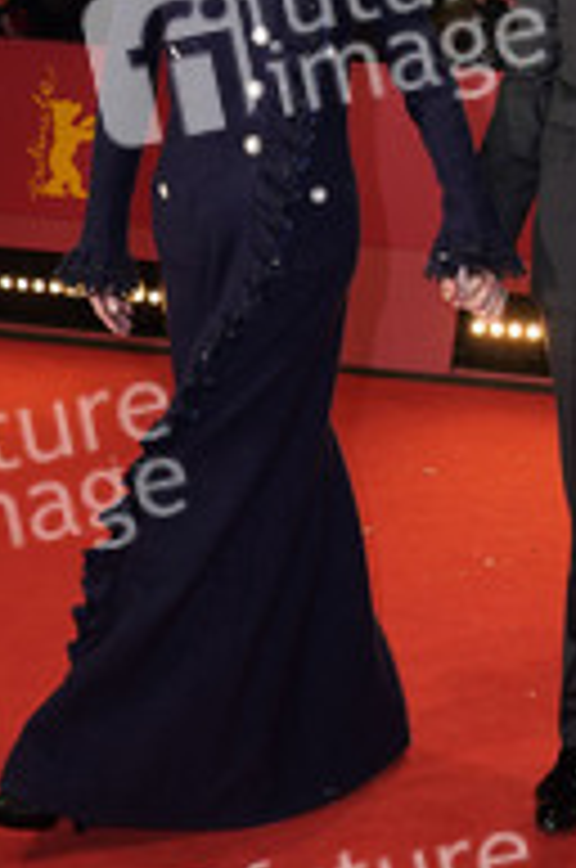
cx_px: 446
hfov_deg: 23.0
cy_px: 265
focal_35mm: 58
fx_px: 1397
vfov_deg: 34.1
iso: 640
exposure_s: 1/160
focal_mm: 28
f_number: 5.6
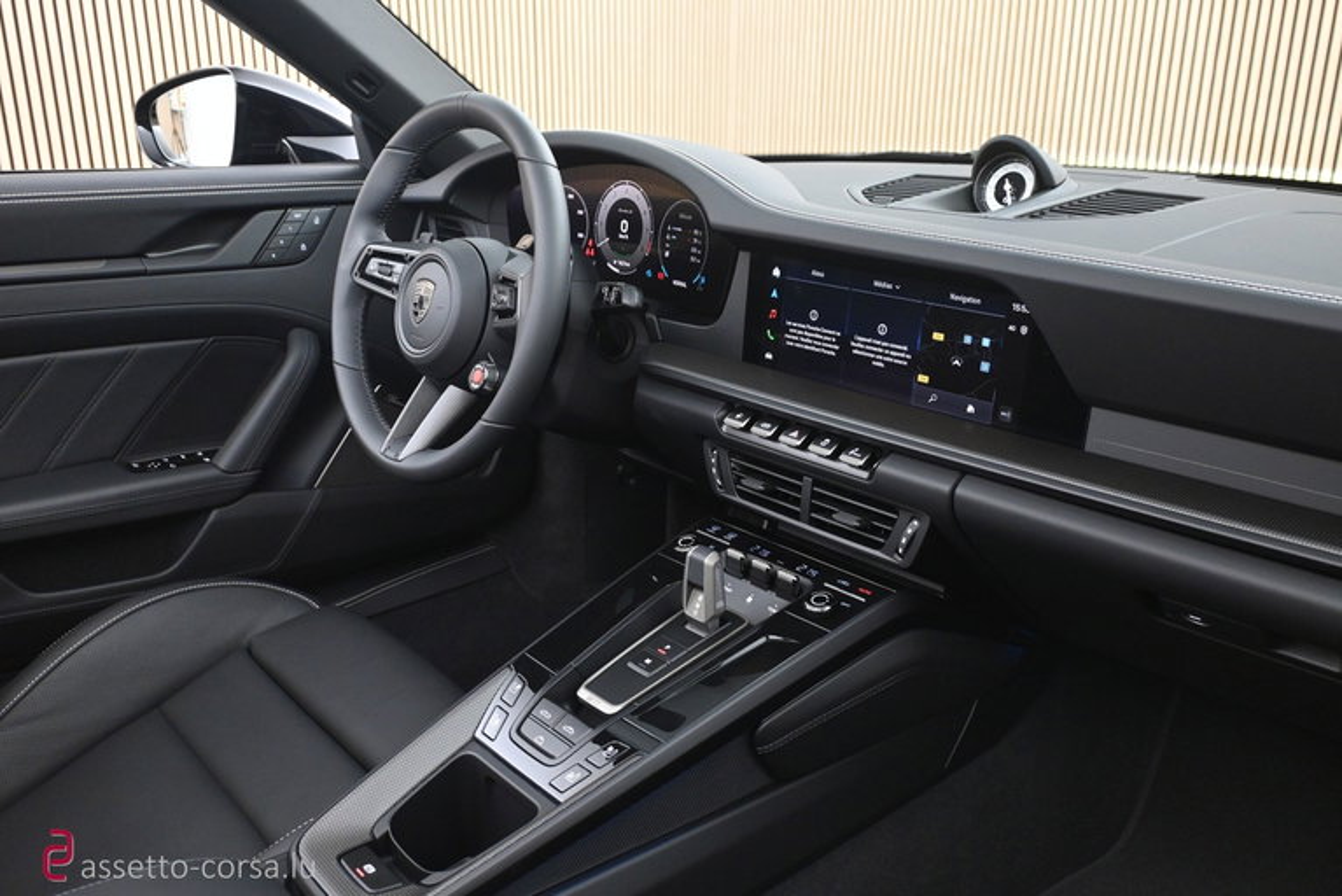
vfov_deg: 43.6
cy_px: 448
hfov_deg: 61.9
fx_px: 1119
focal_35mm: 30
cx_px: 671
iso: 2000
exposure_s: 1/30
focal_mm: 20
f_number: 3.8
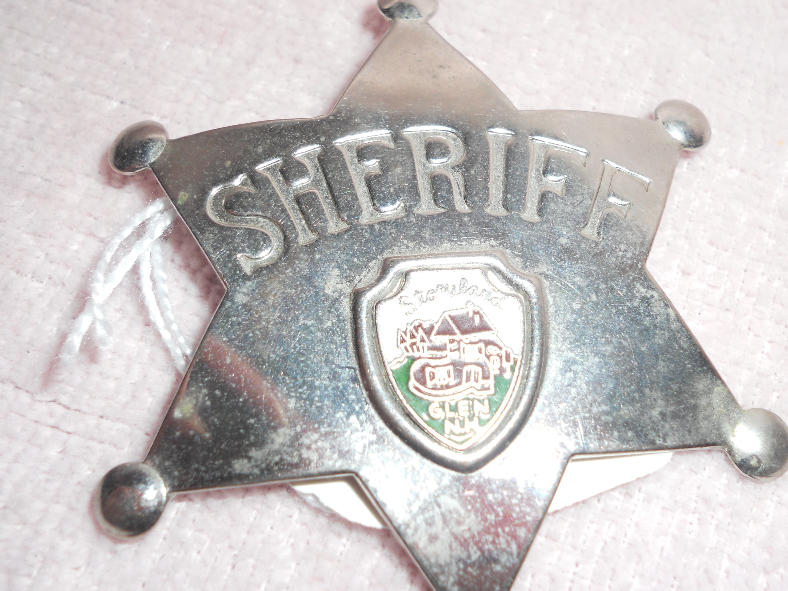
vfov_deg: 36.0
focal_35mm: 40
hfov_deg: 46.8
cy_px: 282
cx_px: 426
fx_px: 911
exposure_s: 1/25
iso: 80
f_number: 8.8
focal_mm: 5.8
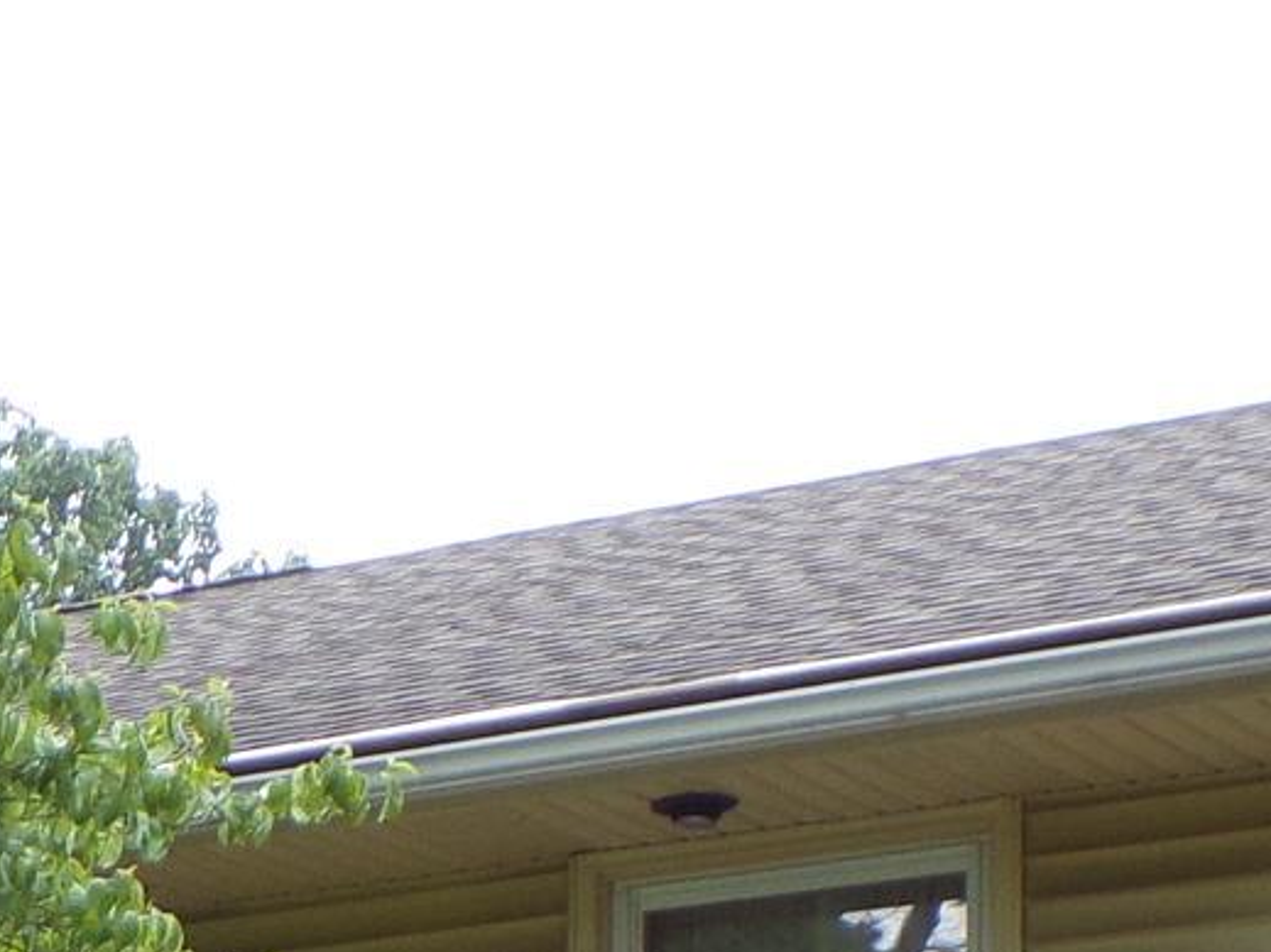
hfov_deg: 13.2
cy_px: 1831
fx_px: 5359
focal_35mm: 146
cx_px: -176
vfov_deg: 9.6
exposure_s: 1/70
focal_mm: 6.6
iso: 80
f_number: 3.3
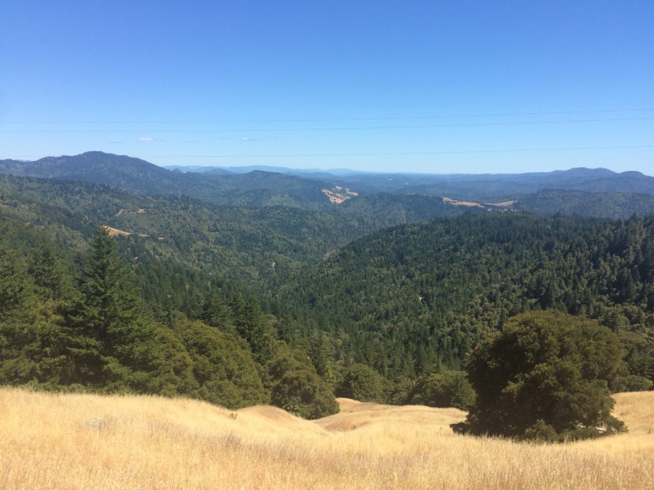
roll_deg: +0.0
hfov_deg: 61.7
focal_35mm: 29
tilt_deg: -10.3
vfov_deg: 48.2
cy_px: 245
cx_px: 327
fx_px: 548
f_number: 2.2
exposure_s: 1/1580
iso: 32
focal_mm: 4.15
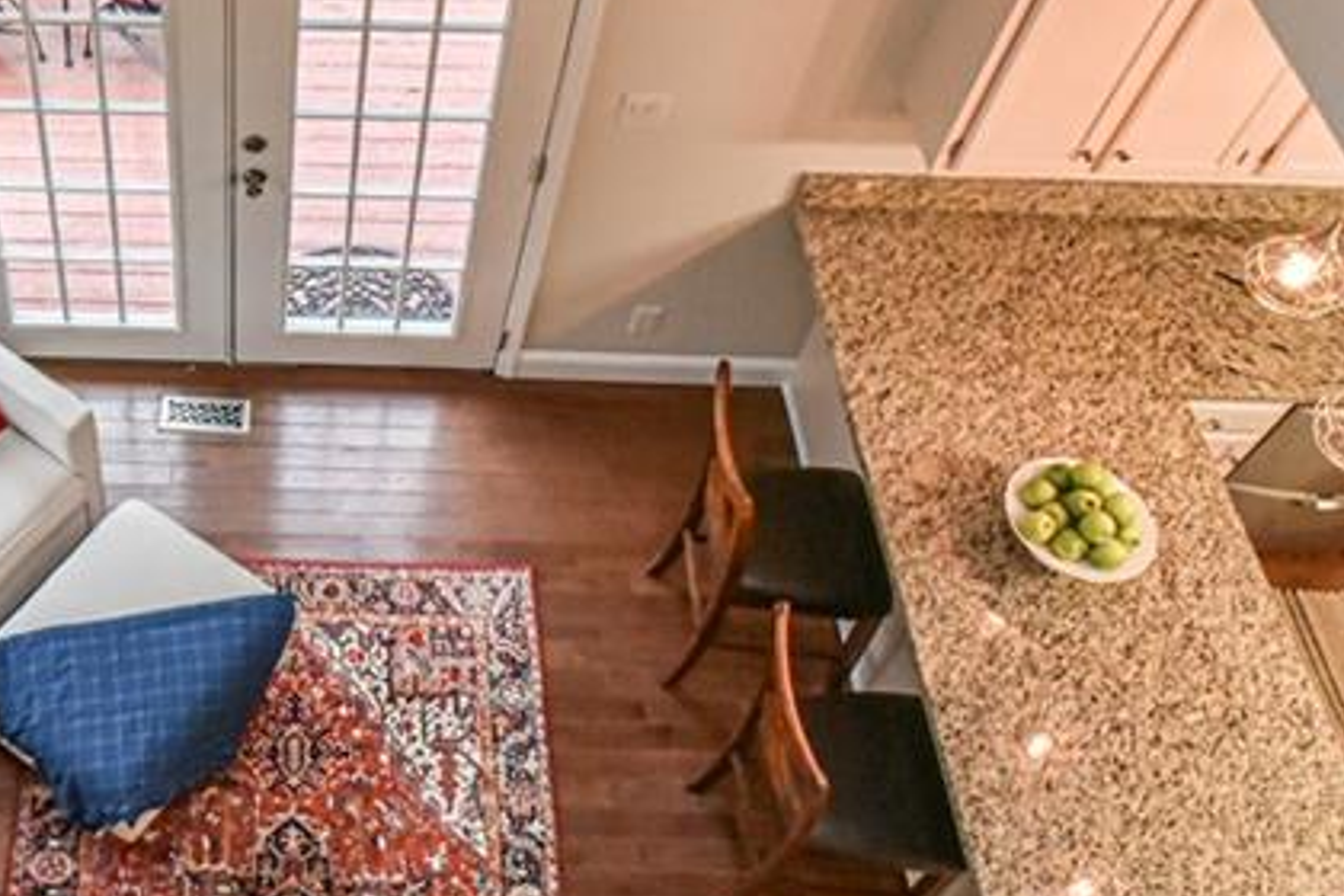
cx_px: 221
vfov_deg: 33.9
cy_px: 290
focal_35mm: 39
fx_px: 1456
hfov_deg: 46.3
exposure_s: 1/125
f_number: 11
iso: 4000
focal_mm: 16
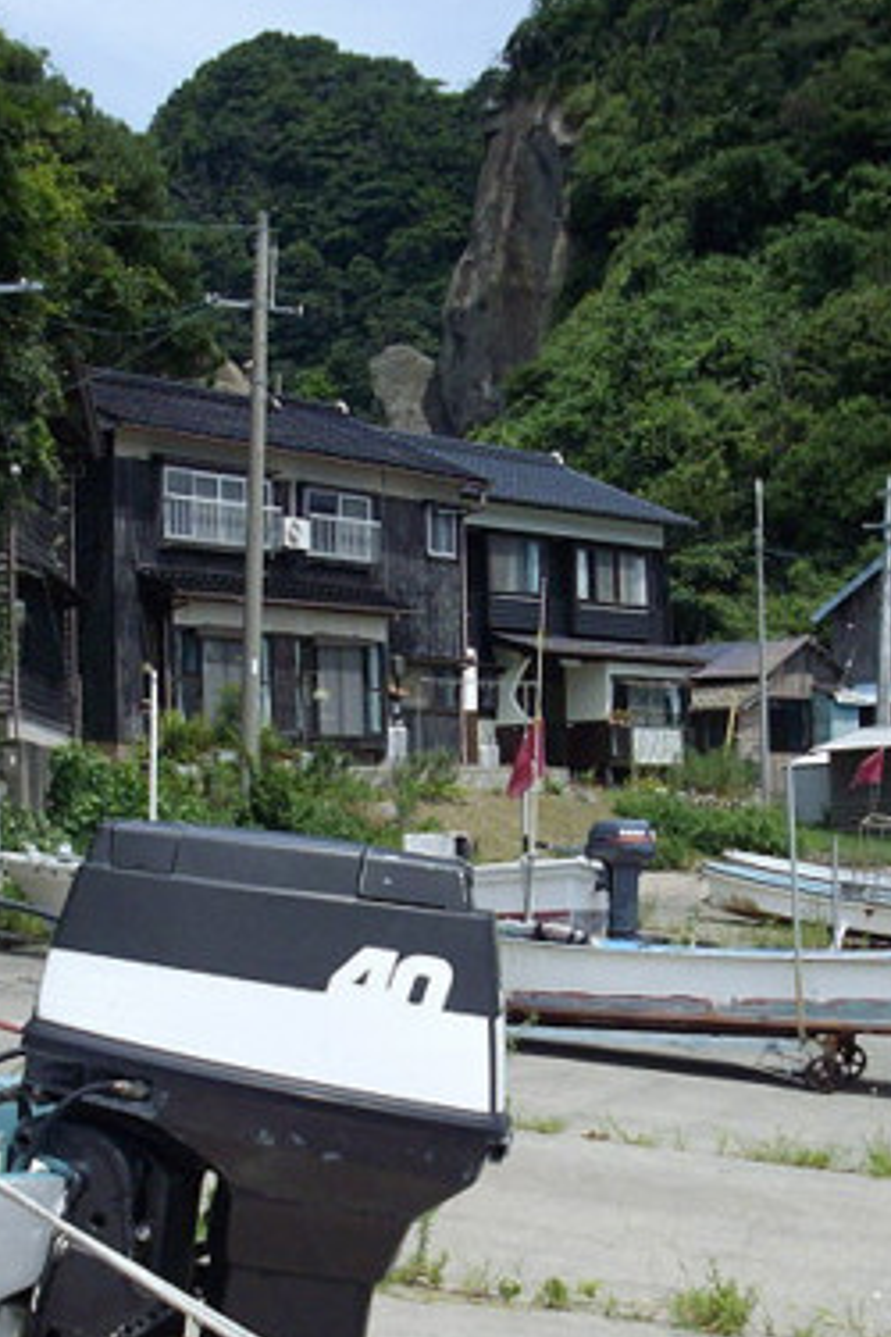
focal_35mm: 82
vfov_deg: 24.7
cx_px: 438
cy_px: 816
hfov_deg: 16.7
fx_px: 3044
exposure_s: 1/400
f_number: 5.6
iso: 80
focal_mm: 6.2
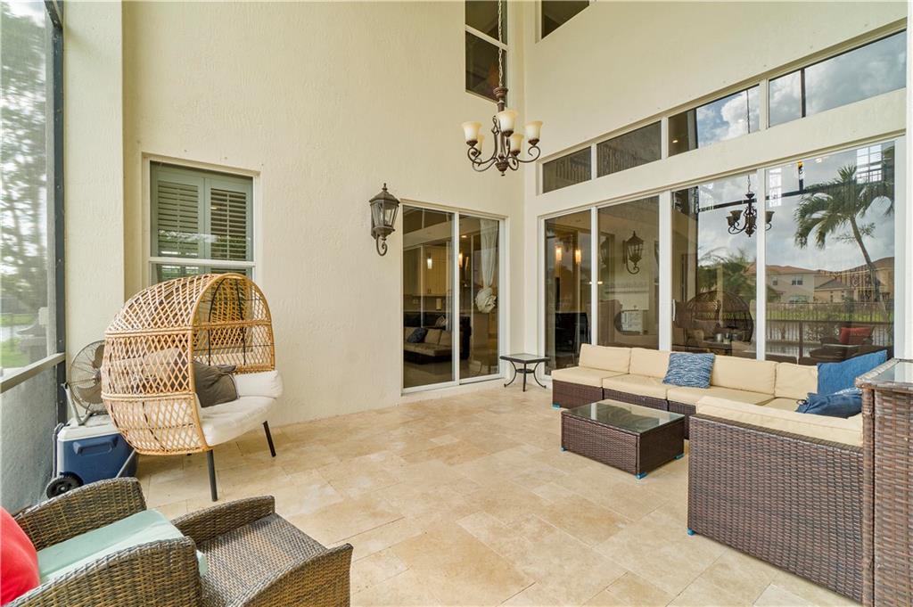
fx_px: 380
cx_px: 456
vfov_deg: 77.2
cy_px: 304
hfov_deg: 100.4
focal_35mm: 15
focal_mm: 10
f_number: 11
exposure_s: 1/20
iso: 100
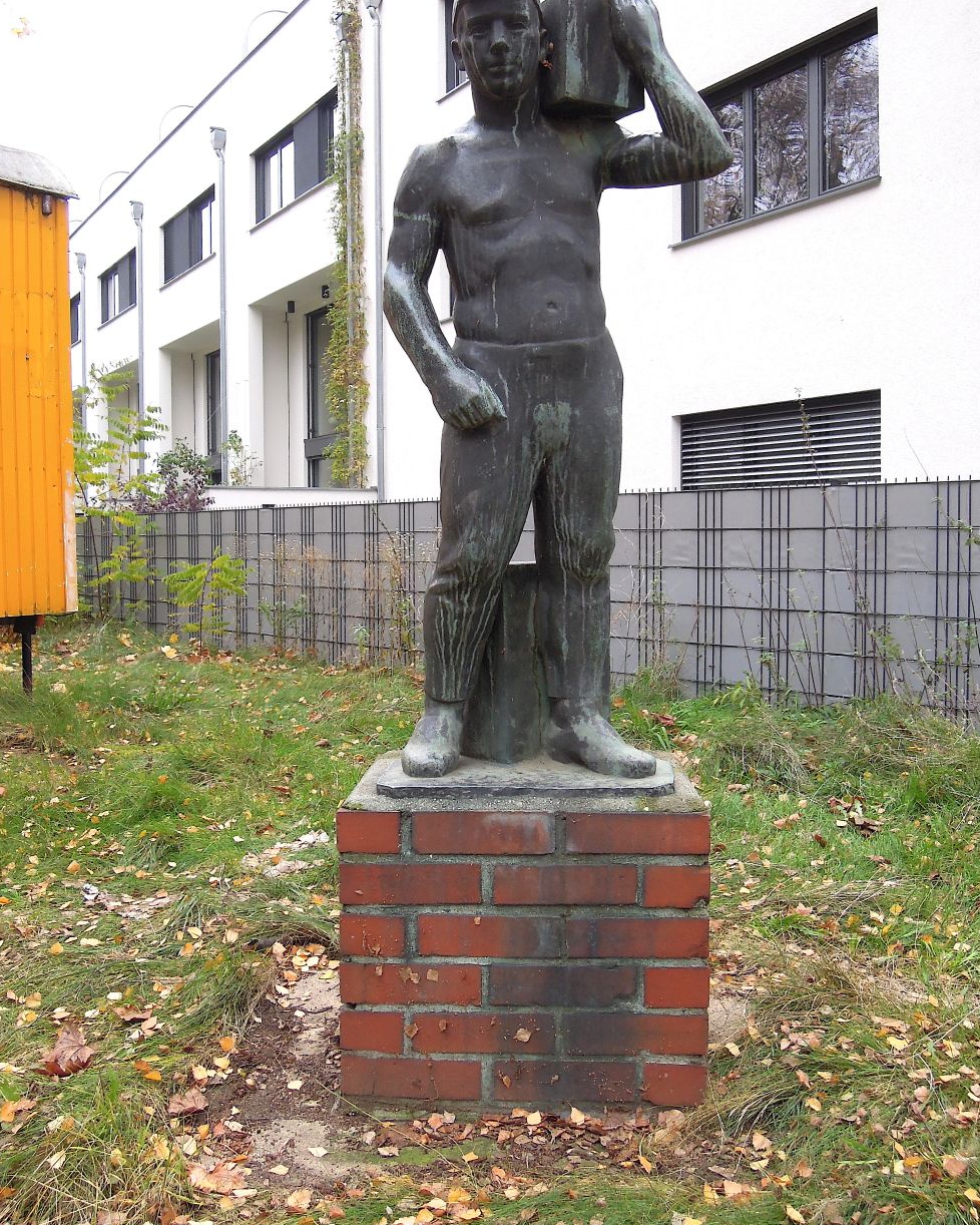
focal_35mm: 33
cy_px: 570
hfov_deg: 44.6
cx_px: 494
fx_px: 1196
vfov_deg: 54.2
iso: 160
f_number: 3
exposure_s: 1/60
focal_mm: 5.5
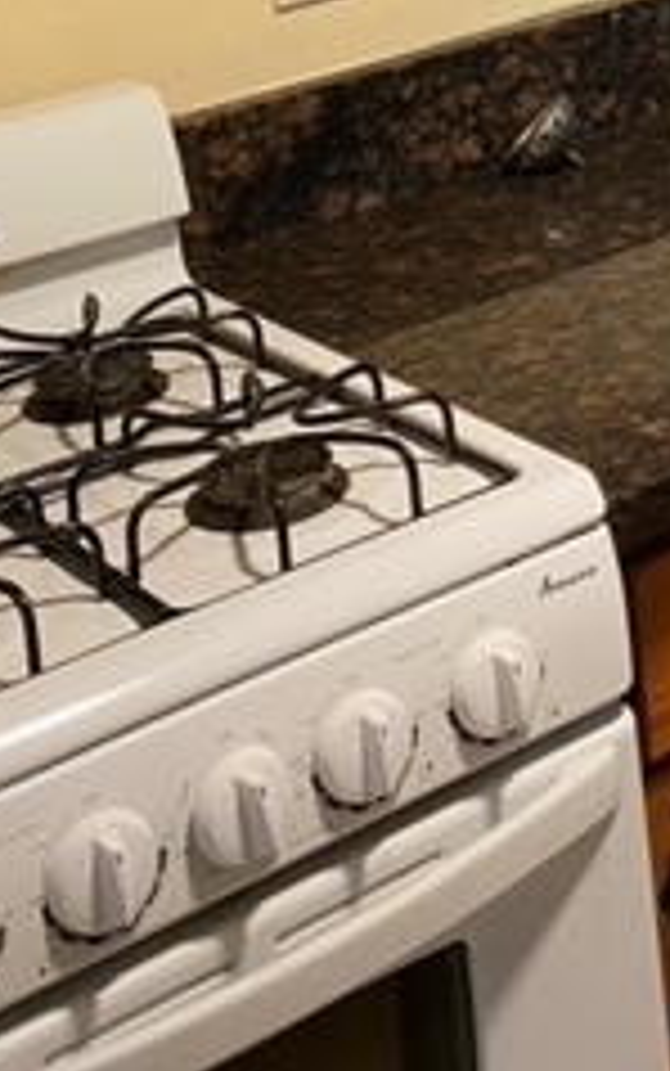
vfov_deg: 24.3
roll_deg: +5.2
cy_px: -328
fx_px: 2159
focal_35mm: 74
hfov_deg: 17.2
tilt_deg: -5.2
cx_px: 692
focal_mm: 4.25
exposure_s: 1/60
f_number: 1.8
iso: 250
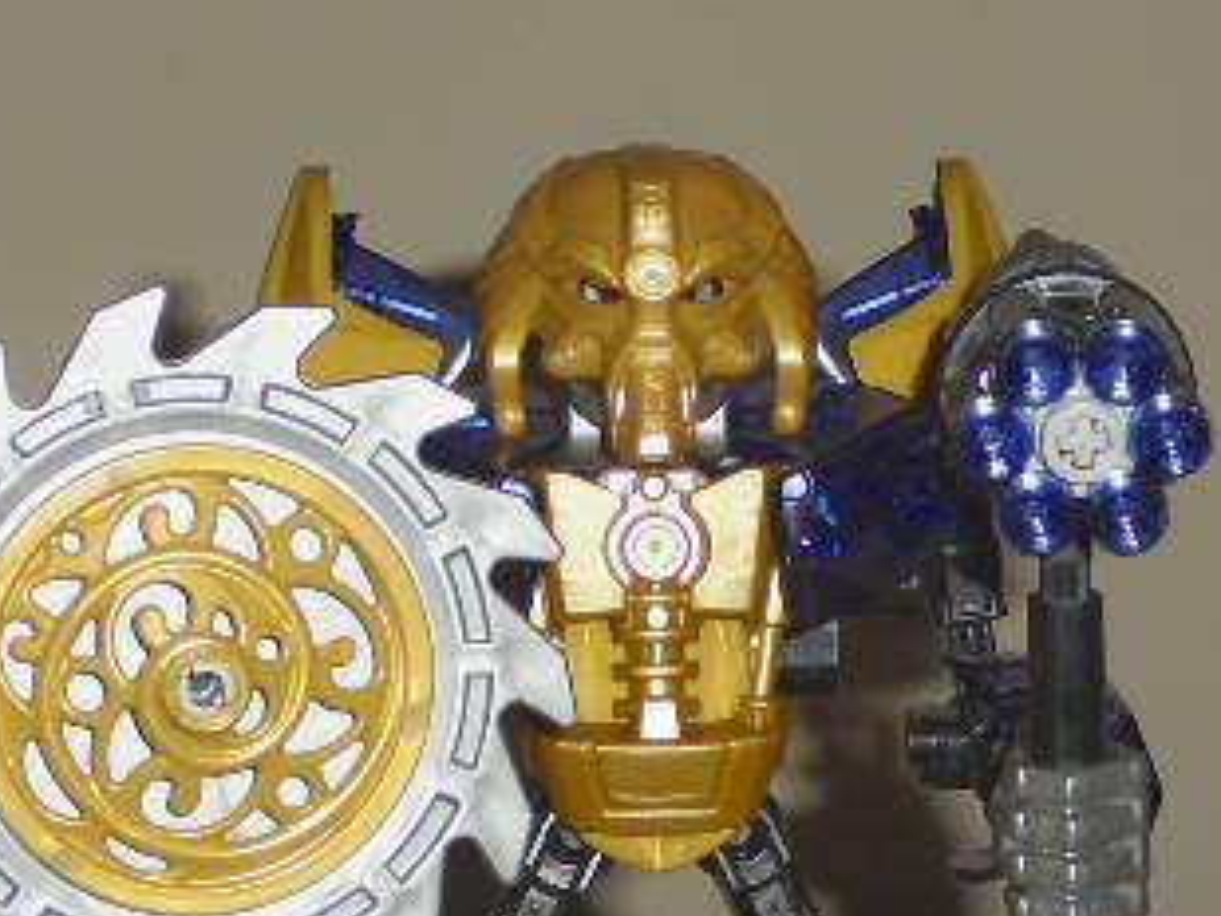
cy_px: 683
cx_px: 640
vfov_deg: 8.2
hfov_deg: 10.9
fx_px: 6422
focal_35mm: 182
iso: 200
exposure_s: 1/60
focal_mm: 15.7
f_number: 5.1
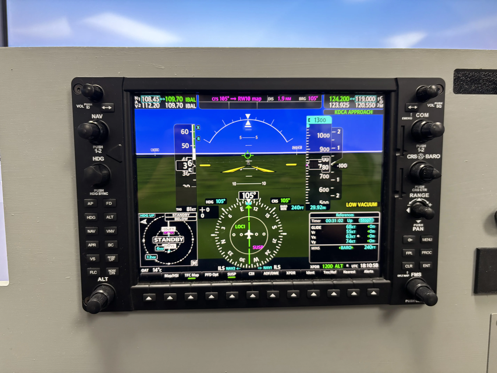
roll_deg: -0.1
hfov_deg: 67.3
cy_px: 186
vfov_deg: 53.1
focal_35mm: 26
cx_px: 248
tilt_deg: -5.5
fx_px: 373
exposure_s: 1/60
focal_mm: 5.96
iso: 200
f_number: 1.6
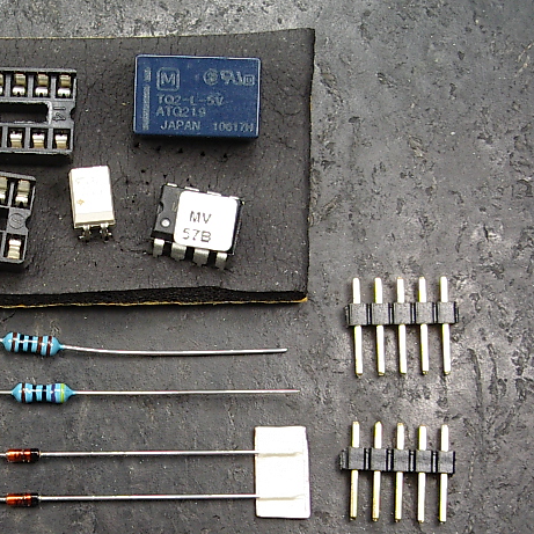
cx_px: 73
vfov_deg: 16.9
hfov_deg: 16.9
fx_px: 1780
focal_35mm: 102
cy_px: 423
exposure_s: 1/80
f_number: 3
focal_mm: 7.8
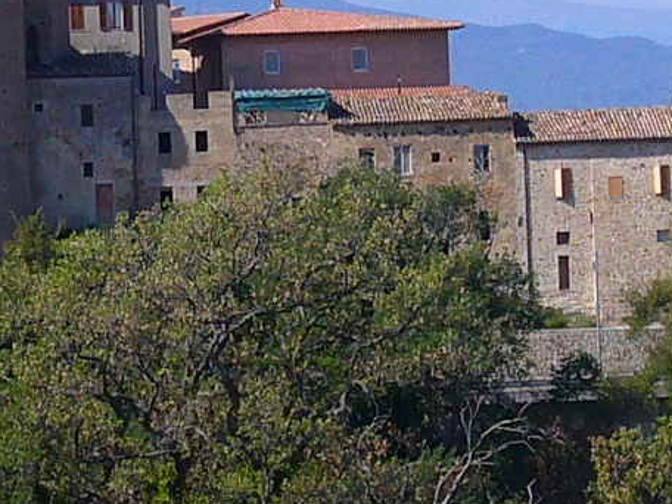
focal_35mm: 340
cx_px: 21
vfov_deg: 4.4
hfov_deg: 5.8
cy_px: 3
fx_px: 6600
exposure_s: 1/320
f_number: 6.6
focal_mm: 12.8
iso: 80
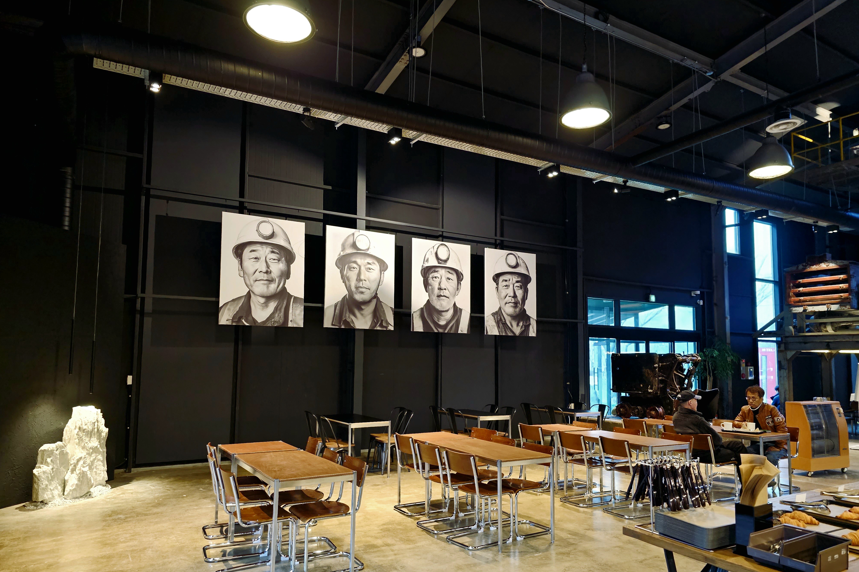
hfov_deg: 73.7
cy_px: 317
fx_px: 573
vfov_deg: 53.0
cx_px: 429
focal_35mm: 24
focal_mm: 6.3
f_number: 1.7
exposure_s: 1/120
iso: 1000
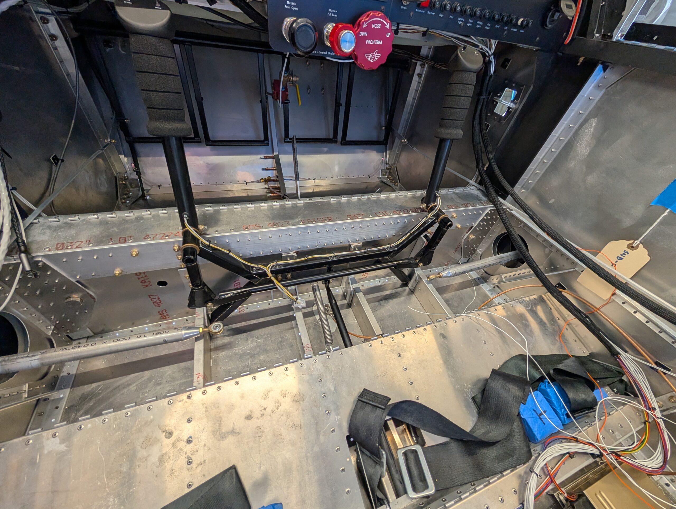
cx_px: 338
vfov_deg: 94.6
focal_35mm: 12
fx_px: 235
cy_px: 254
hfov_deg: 110.5
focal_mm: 2.02
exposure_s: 1/120
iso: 64
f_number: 1.7
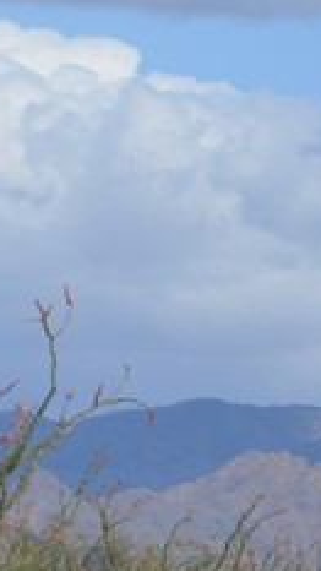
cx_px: 662
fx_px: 6092
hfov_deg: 3.0
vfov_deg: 5.4
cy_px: 372
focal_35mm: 402
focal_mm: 55
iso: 400
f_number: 8
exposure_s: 1/2000
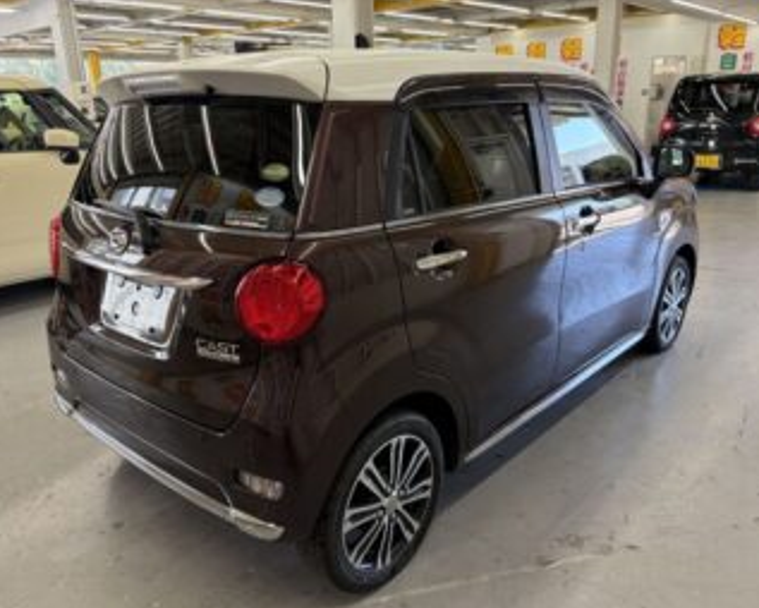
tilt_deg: -17.7
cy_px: 312
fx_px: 629
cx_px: 371
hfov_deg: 62.2
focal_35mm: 28
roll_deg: +1.8
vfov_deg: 51.6
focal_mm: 5.96
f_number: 1.6
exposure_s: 1/100
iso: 125
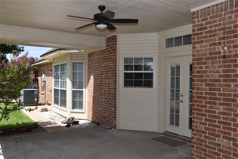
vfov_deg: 39.9
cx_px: 119
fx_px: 218
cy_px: 80
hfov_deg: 57.2
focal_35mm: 33
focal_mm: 22
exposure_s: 1/200
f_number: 8
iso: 100
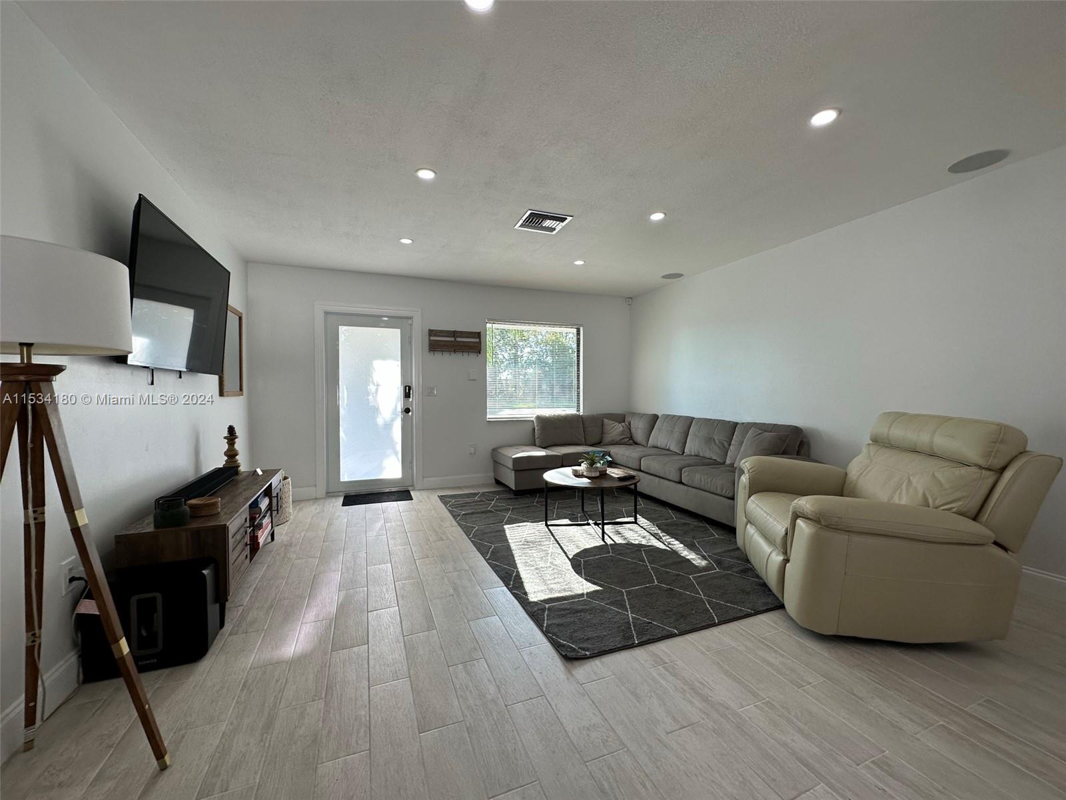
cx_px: 533
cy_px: 400
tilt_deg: -1.1
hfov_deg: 102.1
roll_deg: +0.3
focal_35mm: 14
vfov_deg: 85.7
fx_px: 431
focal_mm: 2.22
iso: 50
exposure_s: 1/120
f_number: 2.2
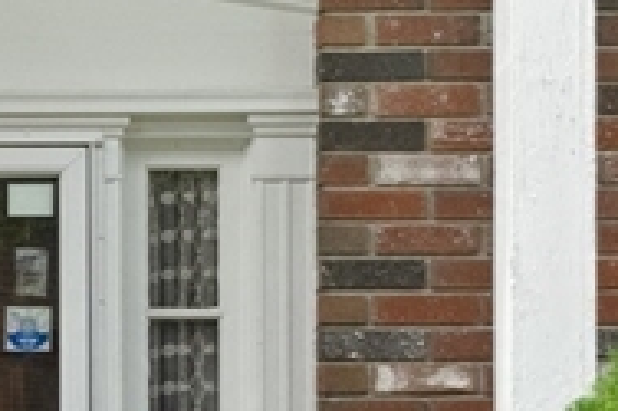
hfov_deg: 10.6
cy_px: 465
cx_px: -135
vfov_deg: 7.1
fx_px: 3276
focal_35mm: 191
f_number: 7.1
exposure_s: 1/20
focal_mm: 35
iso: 320
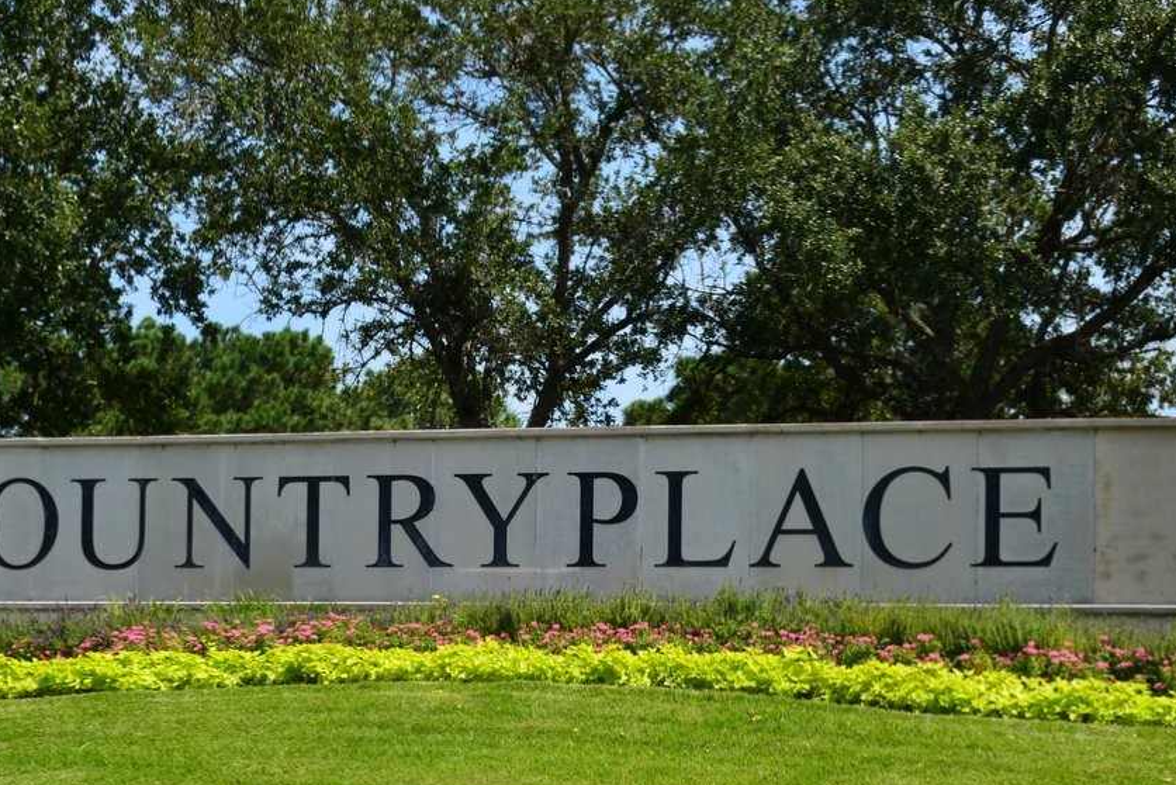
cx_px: 488
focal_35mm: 50
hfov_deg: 39.7
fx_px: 1621
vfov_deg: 27.2
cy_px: 450
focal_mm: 27
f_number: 11
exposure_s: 1/125
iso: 110
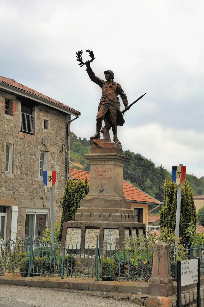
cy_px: 154
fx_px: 614
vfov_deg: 28.1
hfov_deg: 18.9
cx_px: 102
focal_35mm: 72
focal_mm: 48
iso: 200
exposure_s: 1/200
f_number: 7.1
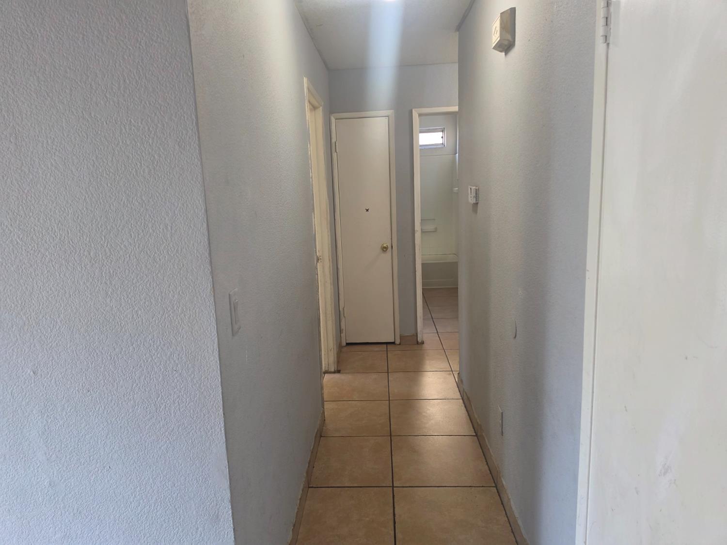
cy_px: 272
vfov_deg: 58.9
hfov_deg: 73.9
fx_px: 483
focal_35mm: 23
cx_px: 364
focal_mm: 6.5
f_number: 1.4
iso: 250
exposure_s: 1/120
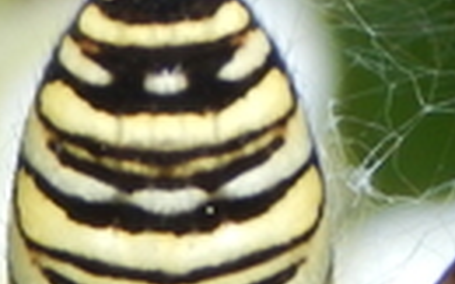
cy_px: 473
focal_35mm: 1735
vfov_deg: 0.8
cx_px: 2
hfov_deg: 1.2
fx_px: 21496
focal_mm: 44.9
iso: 125
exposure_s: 1/200
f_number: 5.6
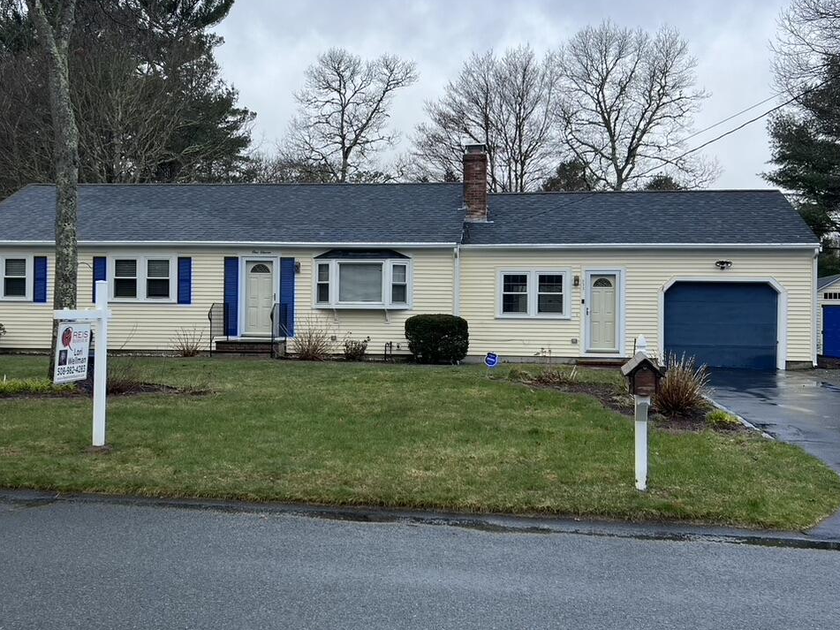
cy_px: 315
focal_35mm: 28
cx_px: 409
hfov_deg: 63.4
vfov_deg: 49.7
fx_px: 679
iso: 50
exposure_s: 1/2299
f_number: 1.5
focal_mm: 5.7
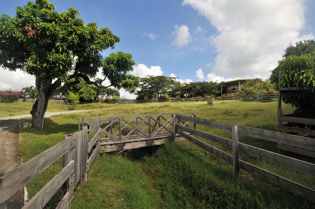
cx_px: 158
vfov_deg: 67.2
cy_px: 104
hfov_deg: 90.1
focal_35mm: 18
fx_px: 157
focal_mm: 12
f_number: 11
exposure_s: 1/250
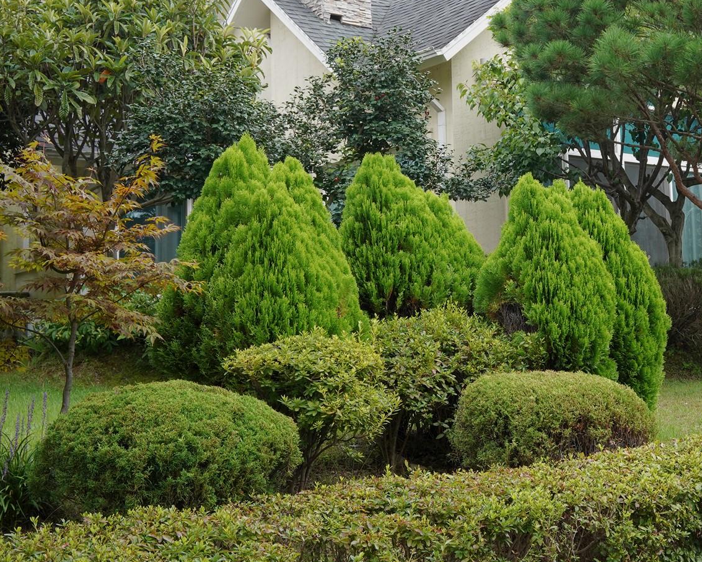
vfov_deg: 26.1
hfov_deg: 31.8
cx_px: 536
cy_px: 200
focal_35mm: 58
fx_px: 1205
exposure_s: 1/100
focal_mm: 35
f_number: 13
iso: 400
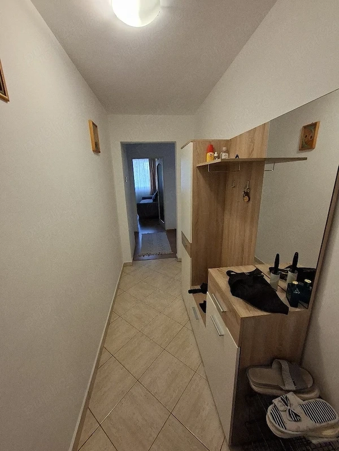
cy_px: 226
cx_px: 170
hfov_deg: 89.9
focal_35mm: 13
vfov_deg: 106.2
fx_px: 170
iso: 200
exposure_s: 1/50
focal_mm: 1.74
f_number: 2.2
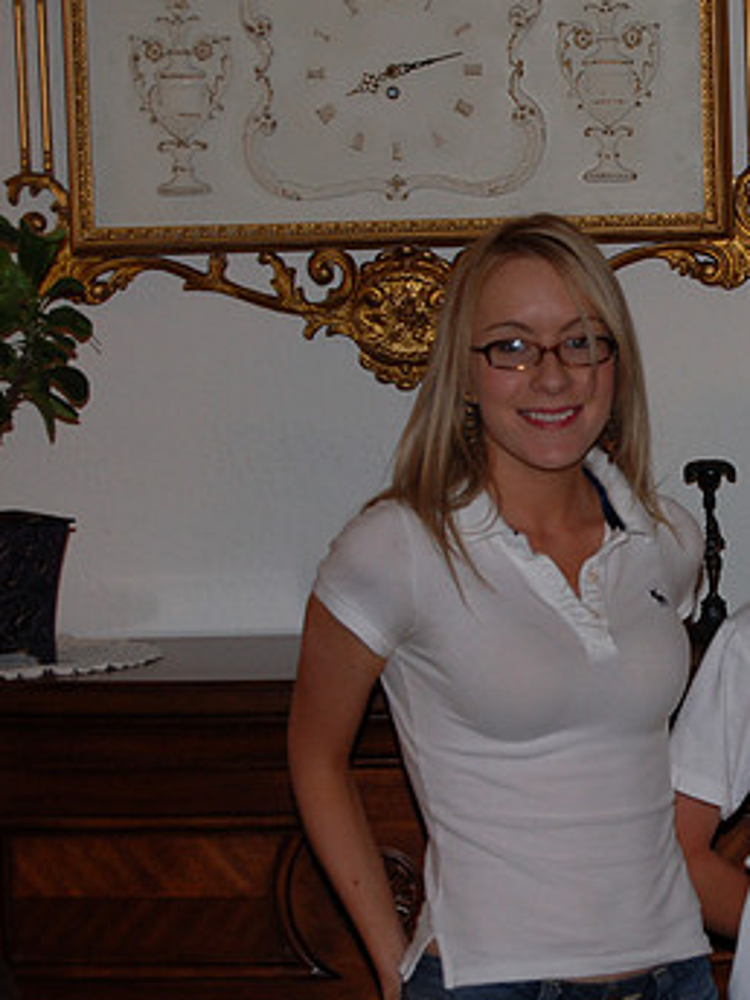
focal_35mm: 134
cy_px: 535
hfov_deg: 11.0
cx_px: 744
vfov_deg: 14.7
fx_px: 3866
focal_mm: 55
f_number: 5.6
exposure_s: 1/60
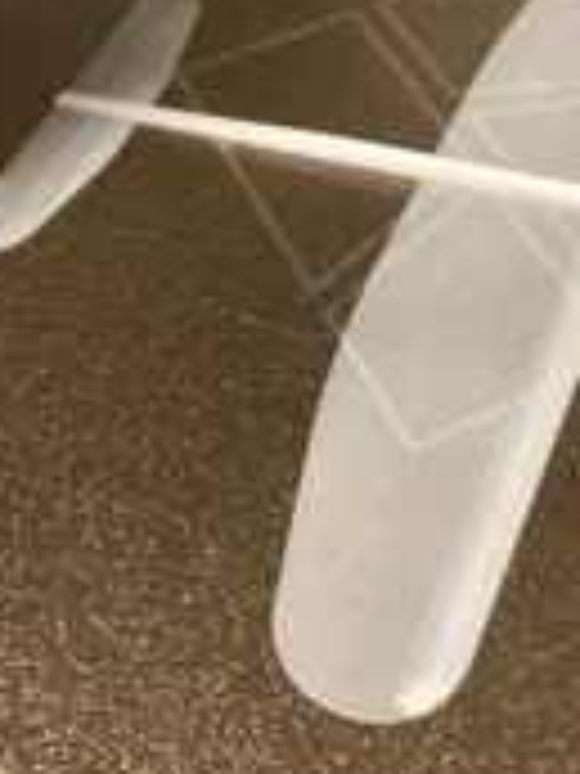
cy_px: 297
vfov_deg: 29.7
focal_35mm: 65
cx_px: 607
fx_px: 1452
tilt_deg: -46.4
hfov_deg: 21.6
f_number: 1.8
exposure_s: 1/25
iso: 400
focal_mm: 3.99
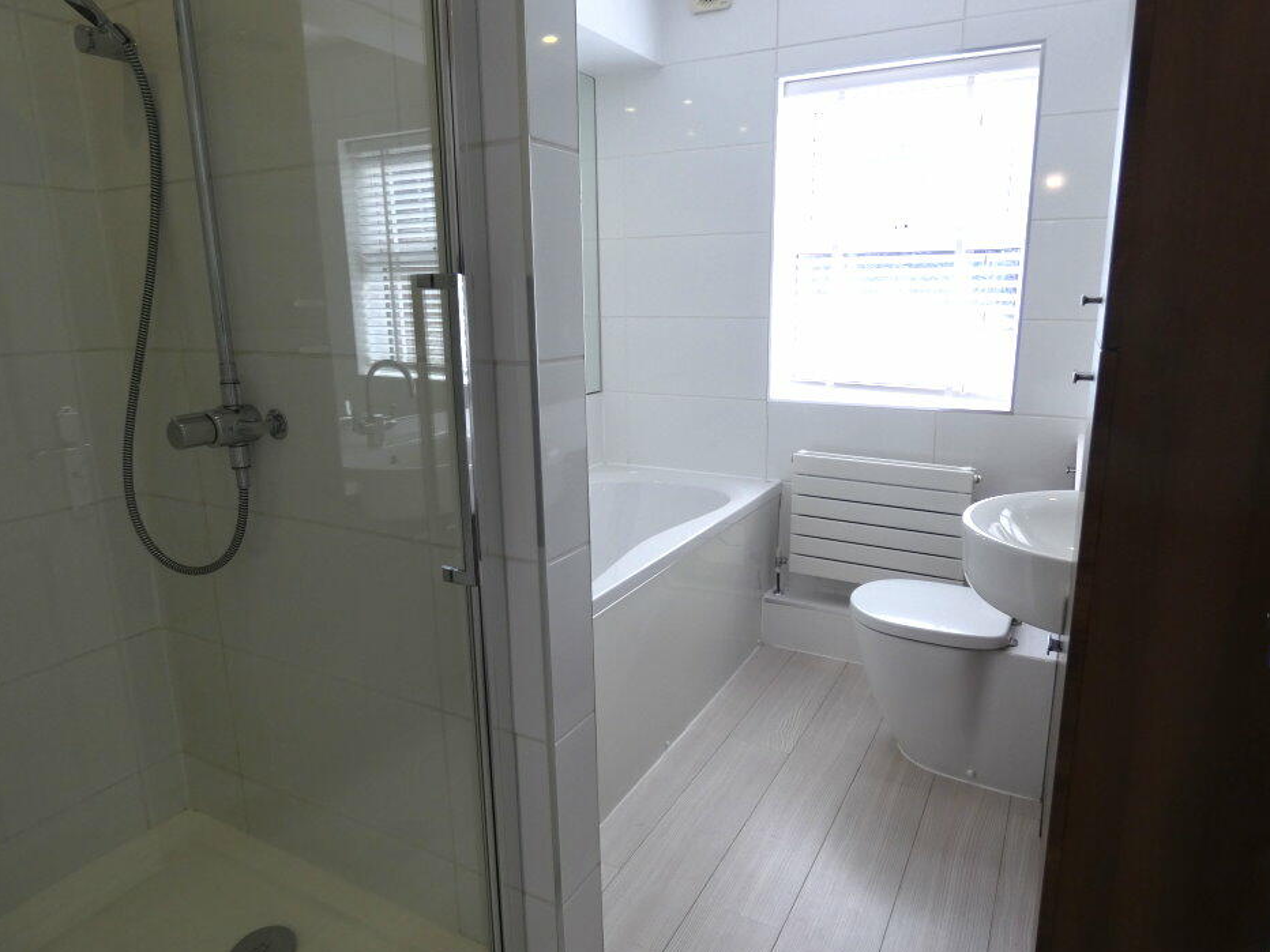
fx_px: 770
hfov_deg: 79.0
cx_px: 640
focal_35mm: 21
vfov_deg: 63.4
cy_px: 467
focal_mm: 3.6
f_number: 2.8
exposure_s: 1/160
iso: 80
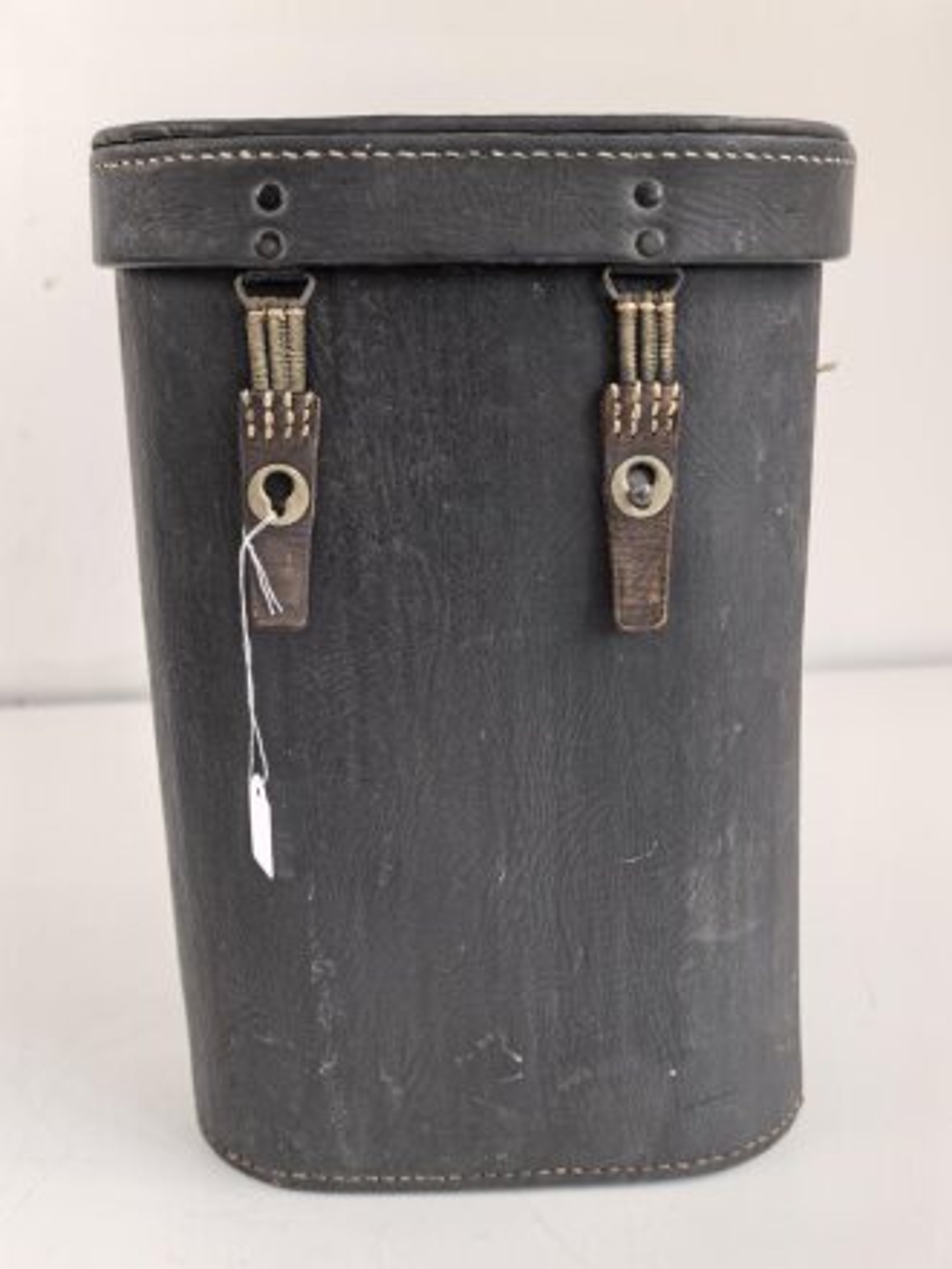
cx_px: 476
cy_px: 634
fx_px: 1283
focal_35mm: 35
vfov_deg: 52.6
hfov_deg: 40.7
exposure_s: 1/100
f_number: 2
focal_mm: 8.5
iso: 64
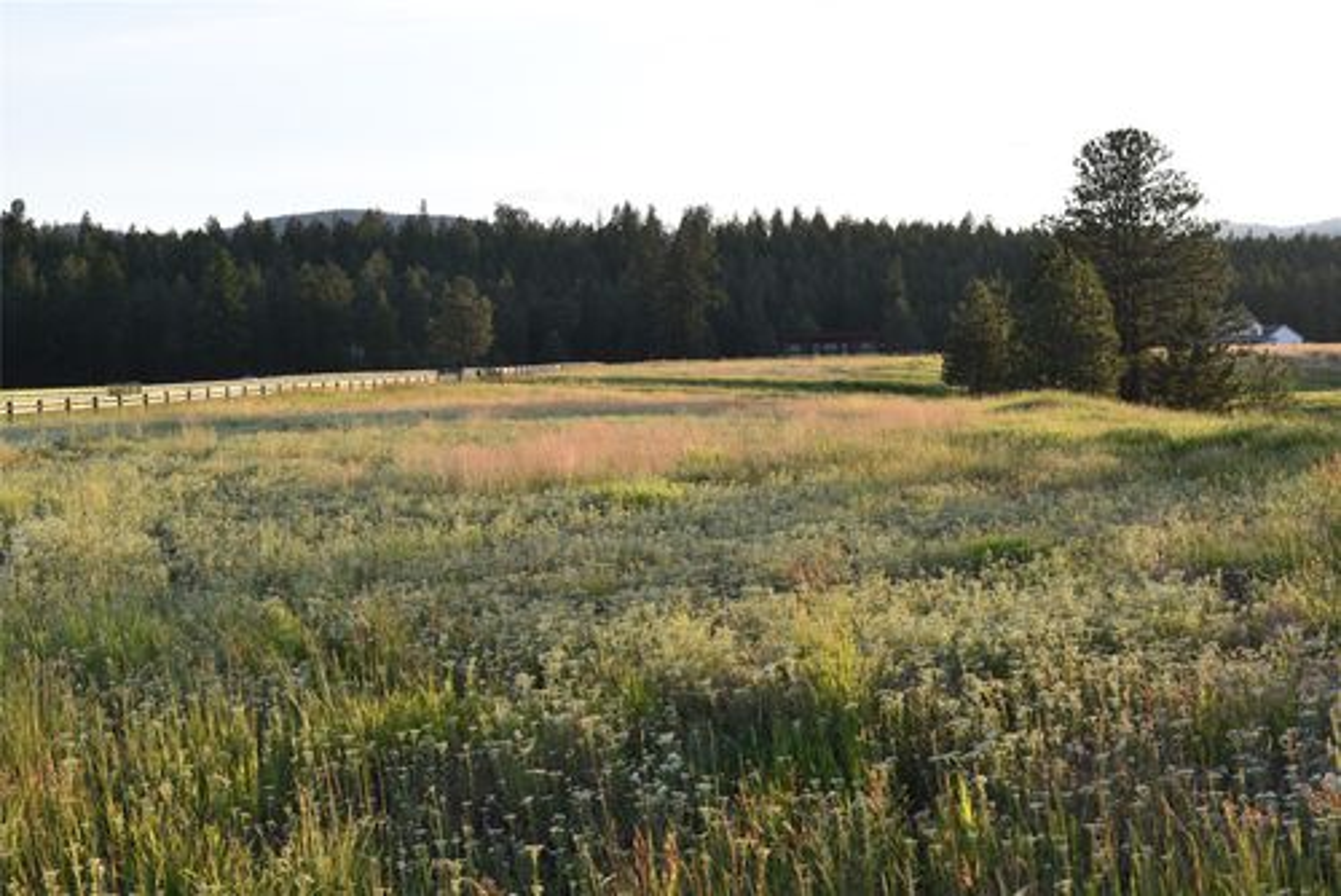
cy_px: 448
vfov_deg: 27.0
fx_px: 1864
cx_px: 670
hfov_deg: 39.6
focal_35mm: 50
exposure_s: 1/250
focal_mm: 50
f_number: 8
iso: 360
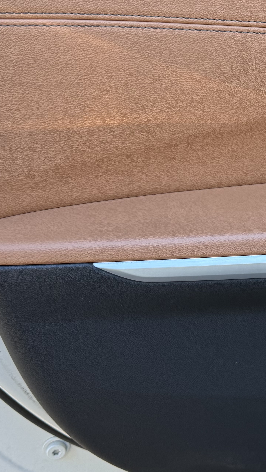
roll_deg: -1.6
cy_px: 176
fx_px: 727
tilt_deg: -23.0
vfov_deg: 35.8
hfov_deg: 19.2
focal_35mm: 58
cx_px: 343
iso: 125
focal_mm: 6.76
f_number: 1.78
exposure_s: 1/149
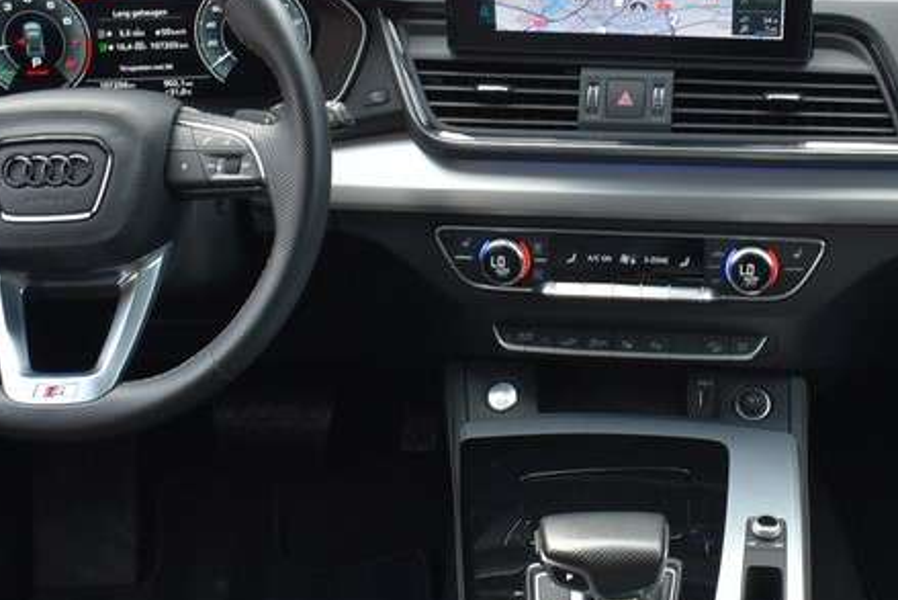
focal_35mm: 63
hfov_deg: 31.5
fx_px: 1572
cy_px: 414
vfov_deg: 21.5
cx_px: 622
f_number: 7.1
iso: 400
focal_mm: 18
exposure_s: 1/200
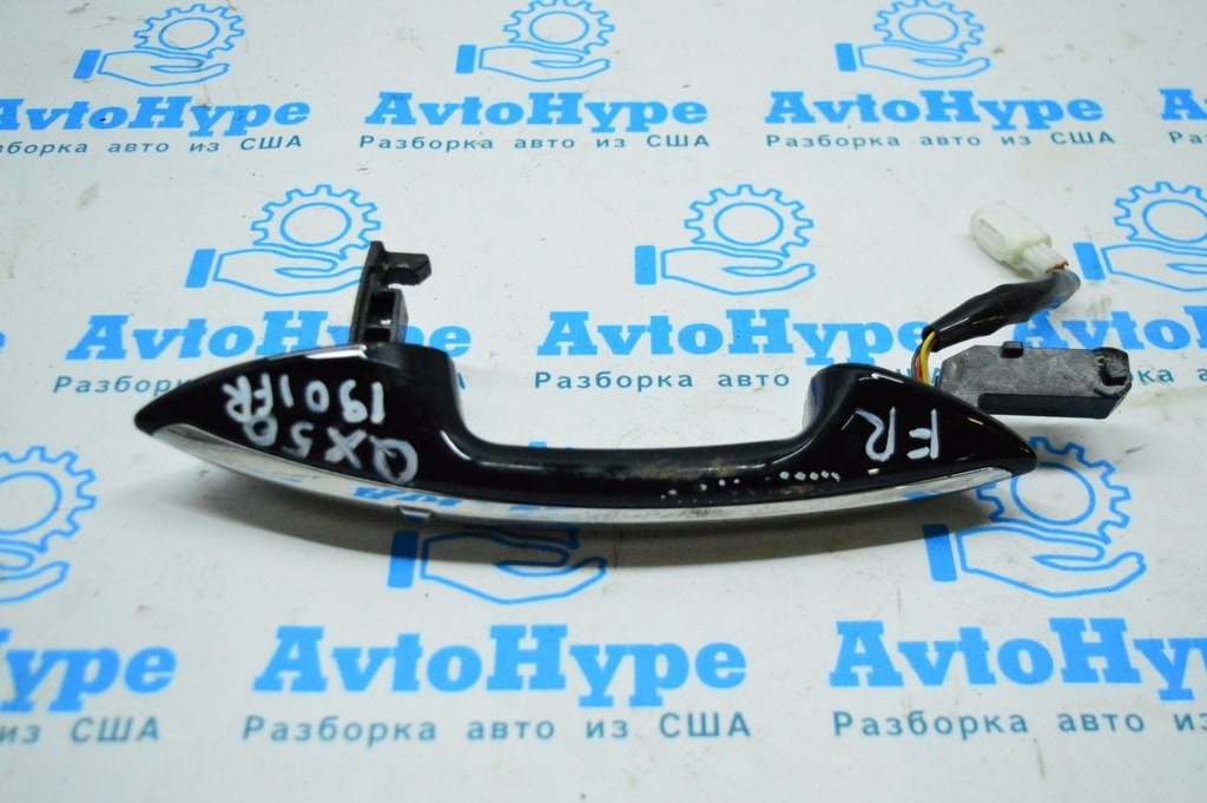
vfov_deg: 29.8
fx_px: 1507
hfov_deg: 43.6
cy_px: 402
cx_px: 604
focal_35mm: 45
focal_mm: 30
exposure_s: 1/800
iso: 6400
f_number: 4.2
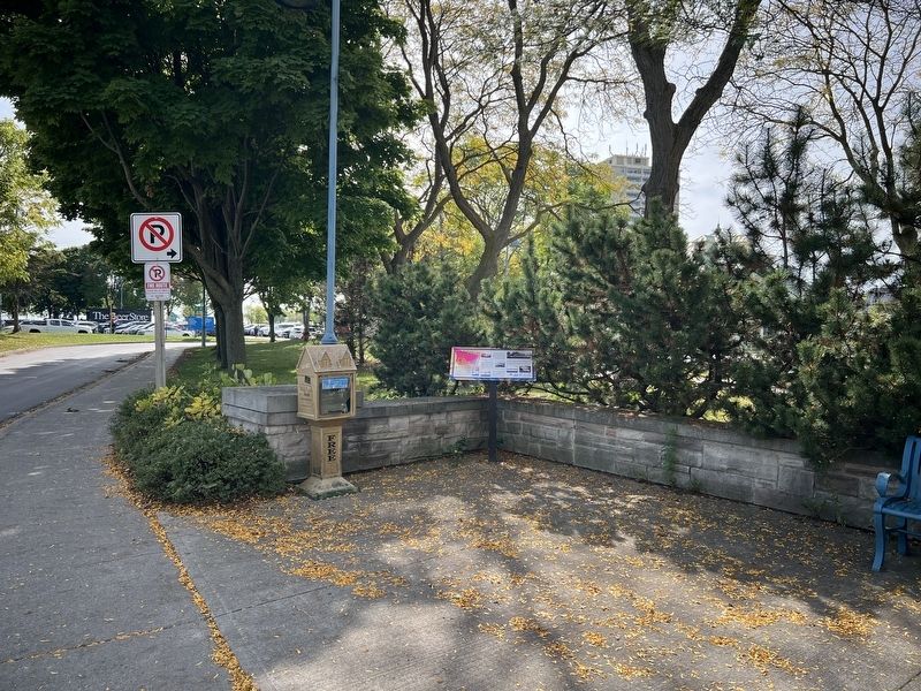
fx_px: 692
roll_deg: -0.4
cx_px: 460
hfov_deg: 67.3
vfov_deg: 53.1
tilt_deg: -2.0
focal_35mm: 26
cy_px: 346
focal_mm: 5.7
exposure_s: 1/1009
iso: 50
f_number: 1.5
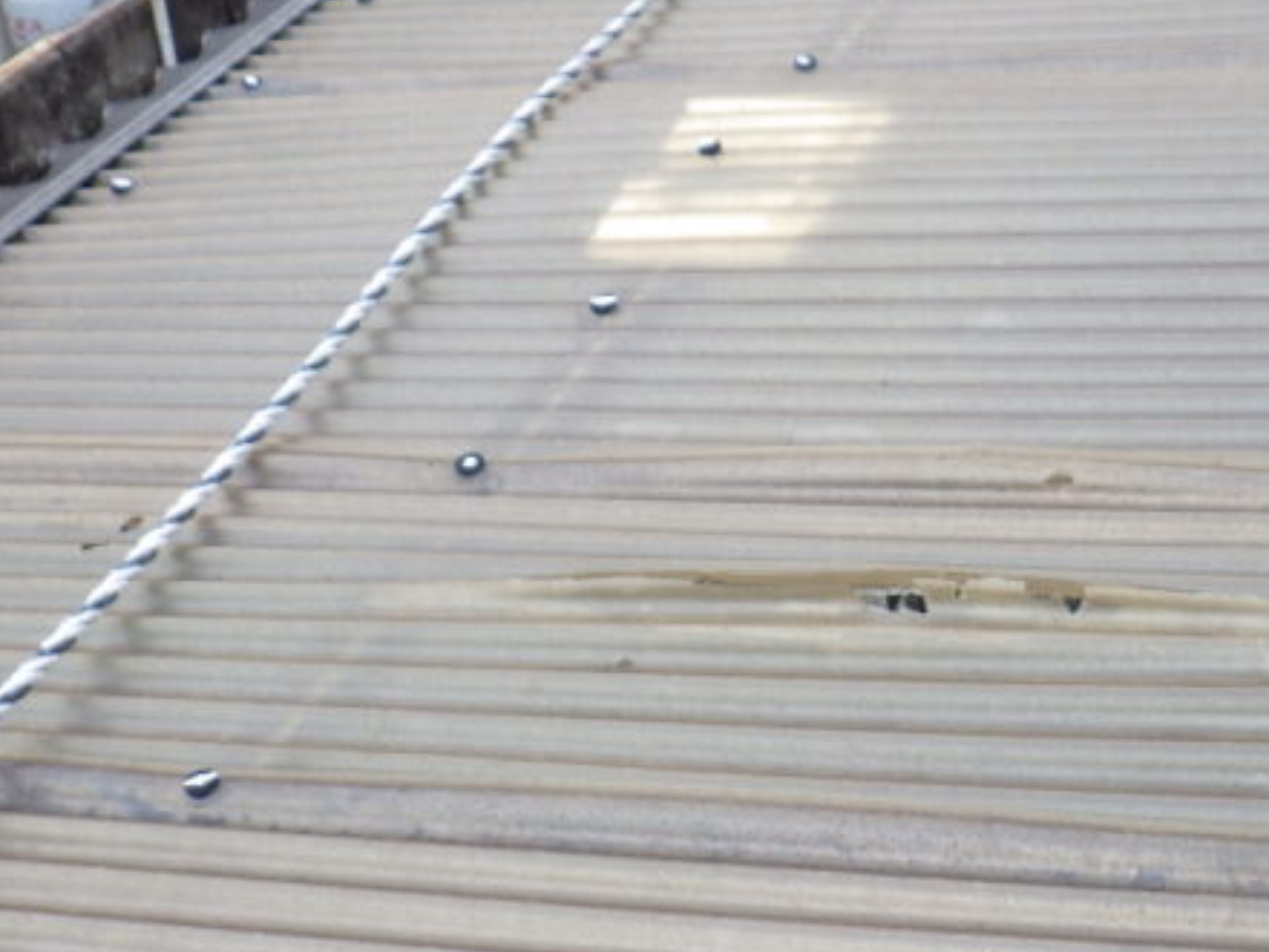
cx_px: 1050
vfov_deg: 22.6
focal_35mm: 65
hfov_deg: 29.0
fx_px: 2384
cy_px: 535
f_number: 4.2
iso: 125
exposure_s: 1/320
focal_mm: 5
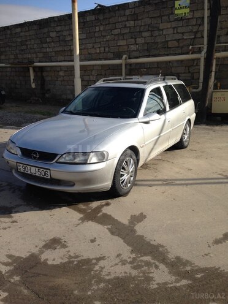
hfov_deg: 42.9
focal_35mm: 33
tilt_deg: -15.8
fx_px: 290
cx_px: 114
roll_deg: +2.3
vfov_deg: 55.4
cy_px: 152
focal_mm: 4.12
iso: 50
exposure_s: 1/1261
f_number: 2.4
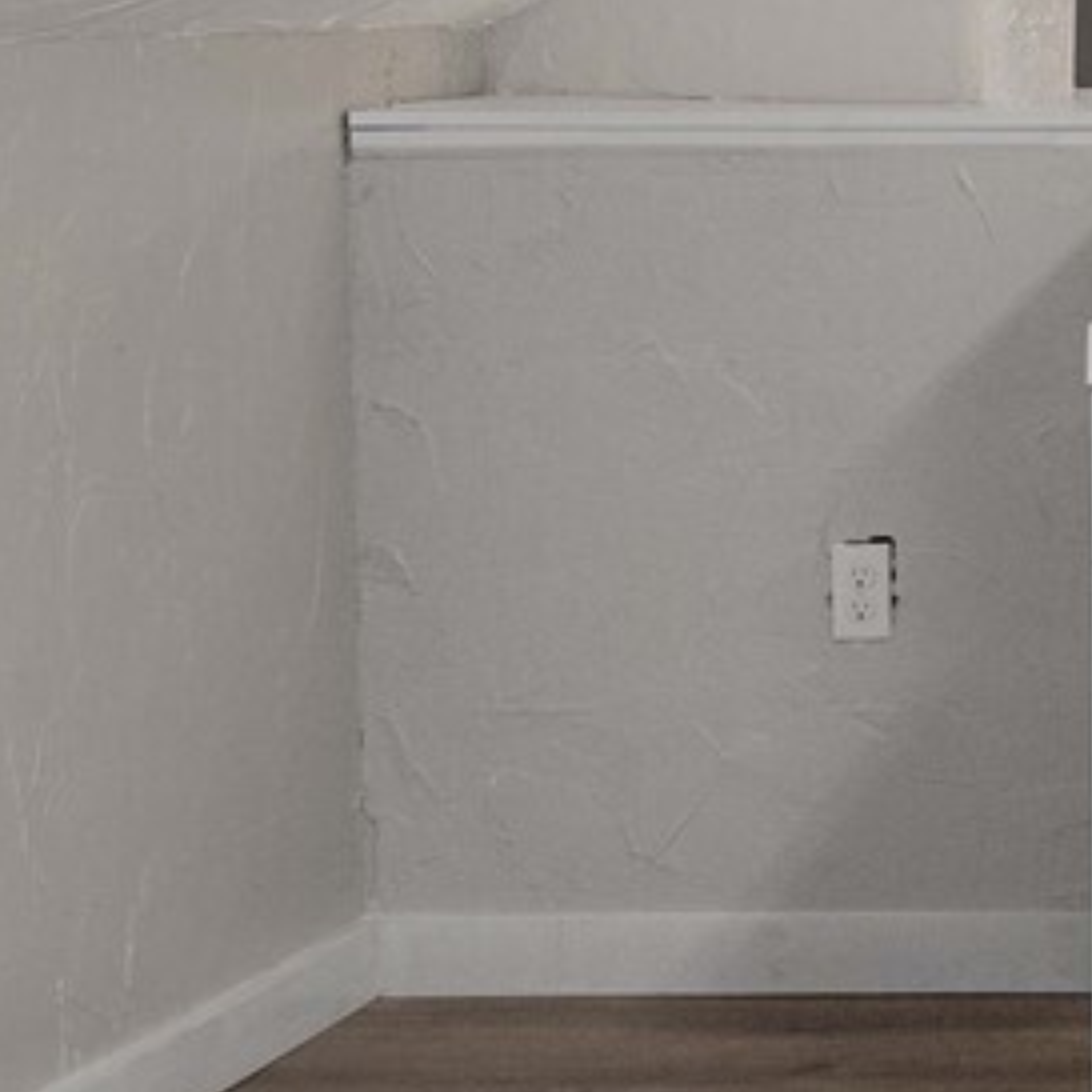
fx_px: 4533
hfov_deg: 12.3
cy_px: -150
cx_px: 2098
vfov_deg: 13.4
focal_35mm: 127
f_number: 7.1
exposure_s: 1/60
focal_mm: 24
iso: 1250
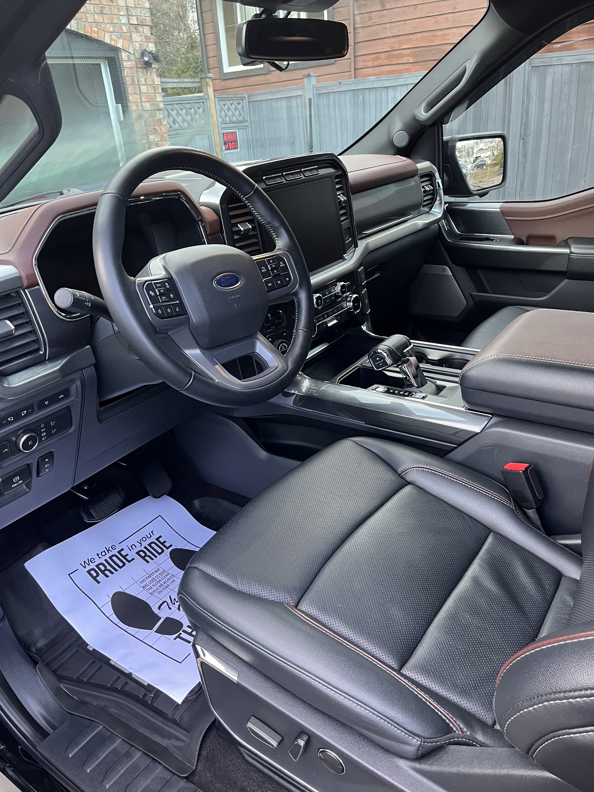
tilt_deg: -24.8
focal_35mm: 26
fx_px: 595
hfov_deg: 53.1
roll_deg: +5.5
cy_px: 396
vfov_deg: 67.3
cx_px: 297
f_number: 1.6
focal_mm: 5.1
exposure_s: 1/60
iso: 250
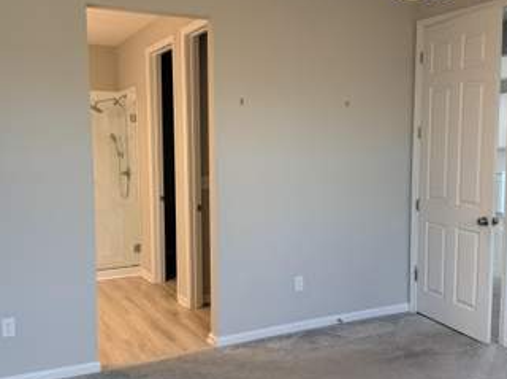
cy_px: 190
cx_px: 227
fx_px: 526
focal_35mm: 36
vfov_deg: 39.6
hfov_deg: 51.3
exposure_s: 1/178
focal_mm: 6.76
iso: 200
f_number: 1.78
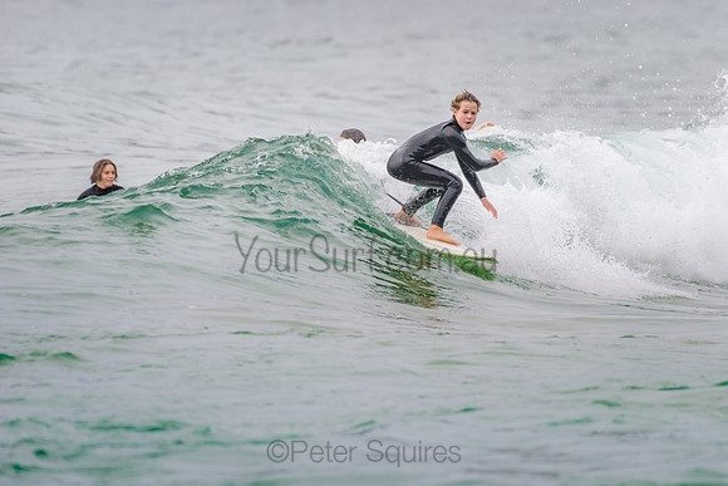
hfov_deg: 3.3
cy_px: 206
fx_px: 12830
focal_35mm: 634
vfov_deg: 2.2
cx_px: 462
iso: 450
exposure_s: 1/800
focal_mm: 500
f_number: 5.6
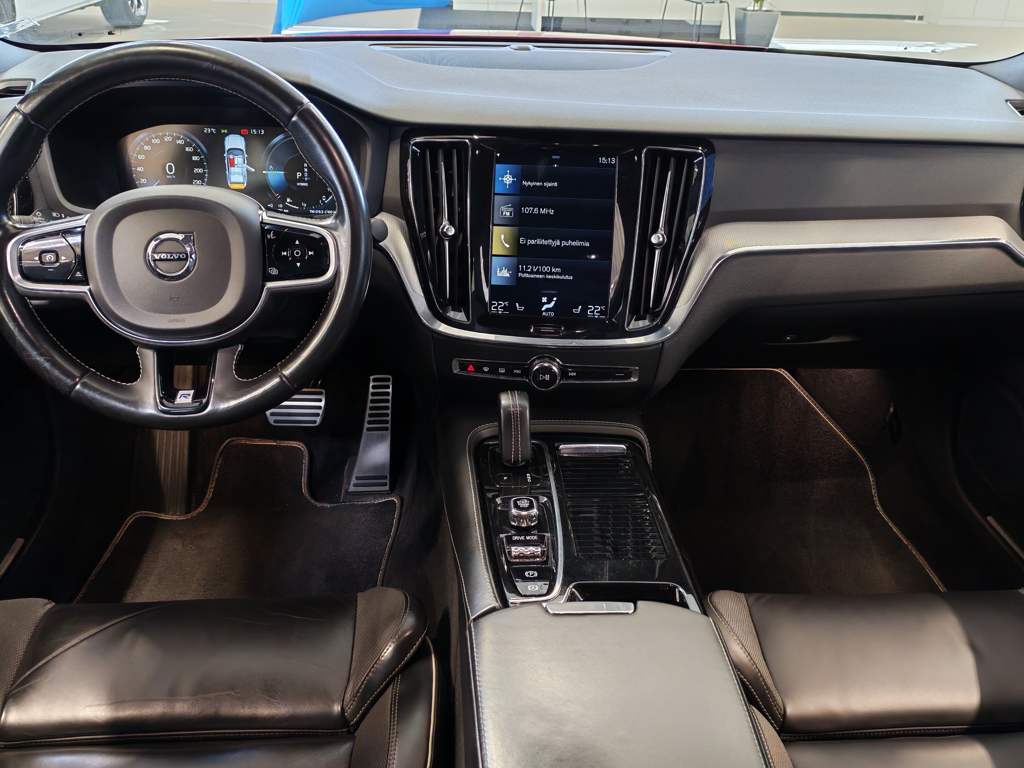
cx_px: 512
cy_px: 384
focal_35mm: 31
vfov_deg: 45.4
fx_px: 917
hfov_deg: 58.4
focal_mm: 6.12
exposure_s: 1/50
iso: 800
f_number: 1.9
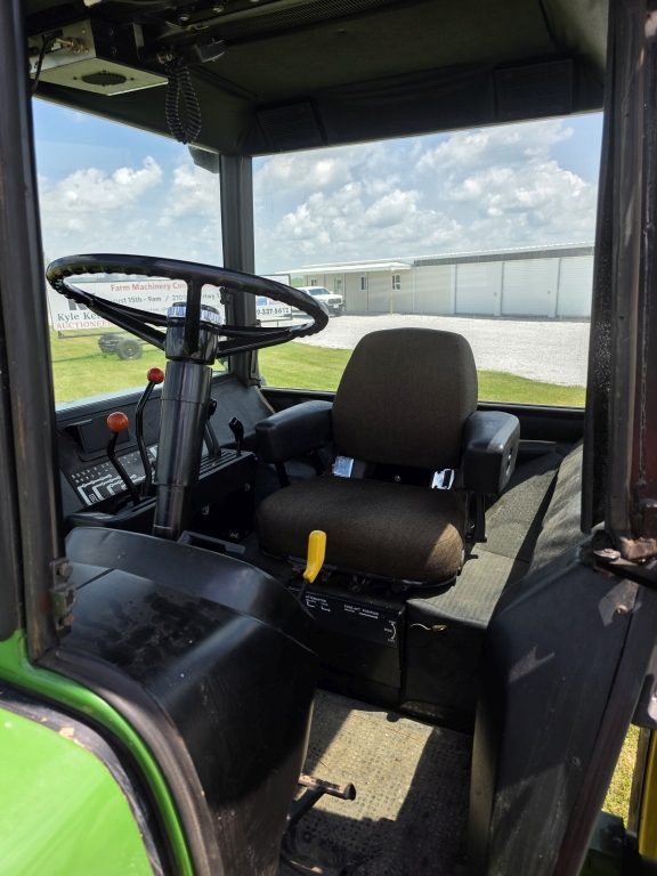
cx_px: 328
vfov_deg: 73.9
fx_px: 582
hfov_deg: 58.9
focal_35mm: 23
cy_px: 438
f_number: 1.7
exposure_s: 1/2339
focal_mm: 6.3
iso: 80
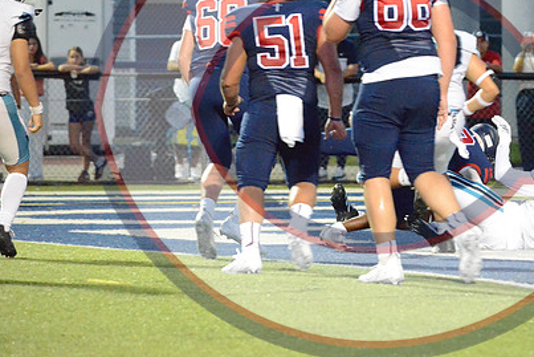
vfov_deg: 3.8
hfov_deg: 5.6
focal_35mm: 366
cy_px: 110
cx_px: 370
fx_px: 5431
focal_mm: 170
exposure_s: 1/200
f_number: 5
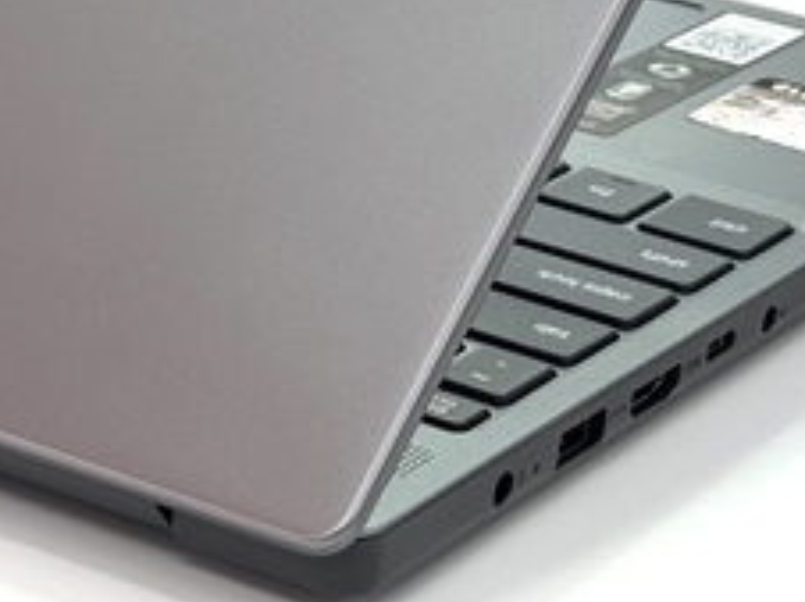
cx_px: -32
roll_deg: +0.3
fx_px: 3949
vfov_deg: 8.6
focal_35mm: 170
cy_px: -228
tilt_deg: -15.4
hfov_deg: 11.5
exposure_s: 1/100
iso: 50
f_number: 1.78
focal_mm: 6.76
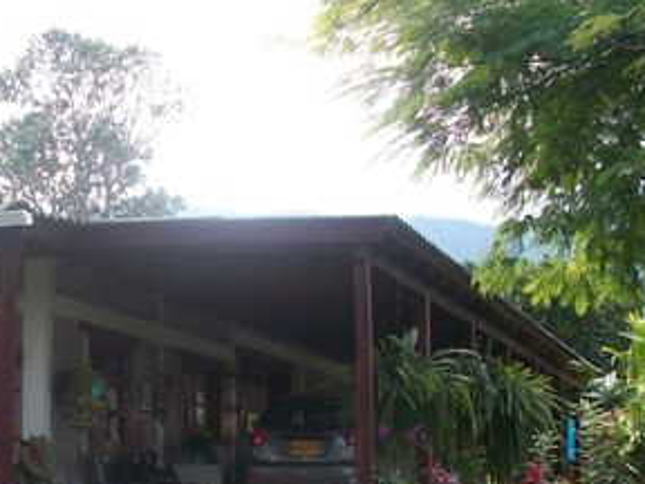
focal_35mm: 71
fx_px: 1323
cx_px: 56
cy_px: 410
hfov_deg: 26.4
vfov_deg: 20.4
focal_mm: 5.7
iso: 80
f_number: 2.9
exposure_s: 1/200
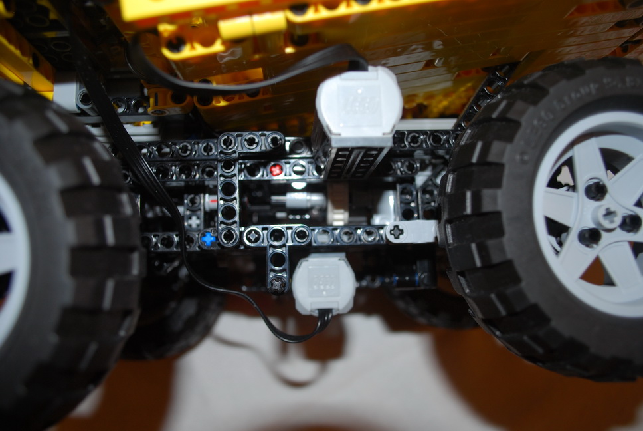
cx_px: 322
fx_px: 536
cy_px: 216
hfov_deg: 61.9
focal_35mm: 30
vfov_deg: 43.7
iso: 200
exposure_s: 1/60
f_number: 3.8
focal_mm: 20
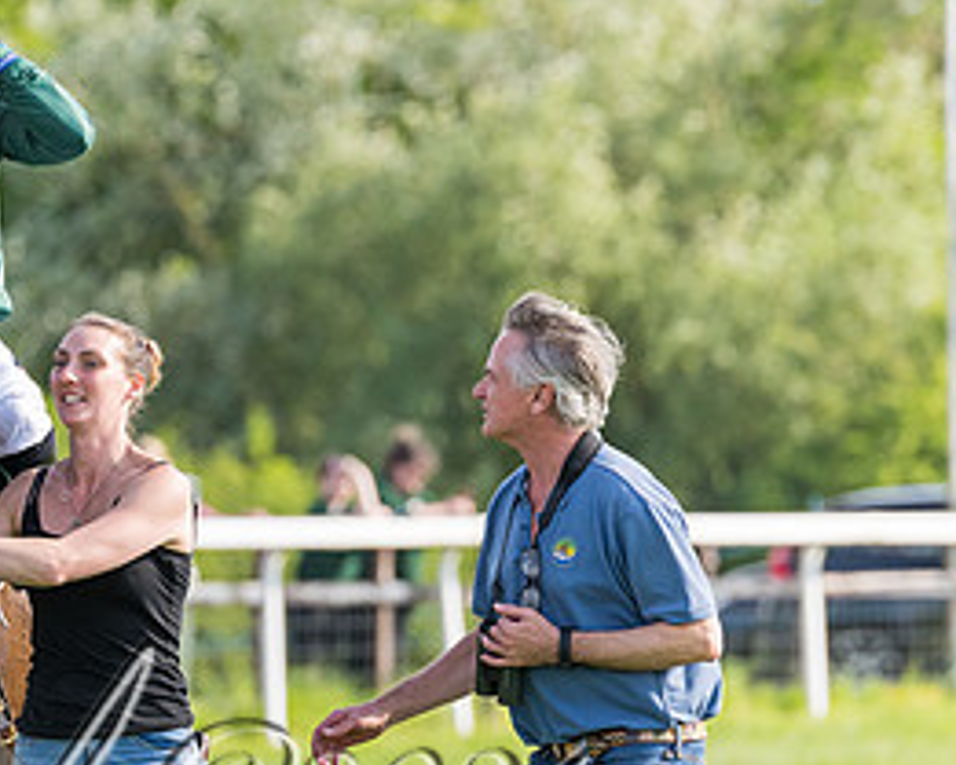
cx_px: -46
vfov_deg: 2.8
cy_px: 584
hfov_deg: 3.5
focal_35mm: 555
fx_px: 15709
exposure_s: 1/2500
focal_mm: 200
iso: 500
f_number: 4
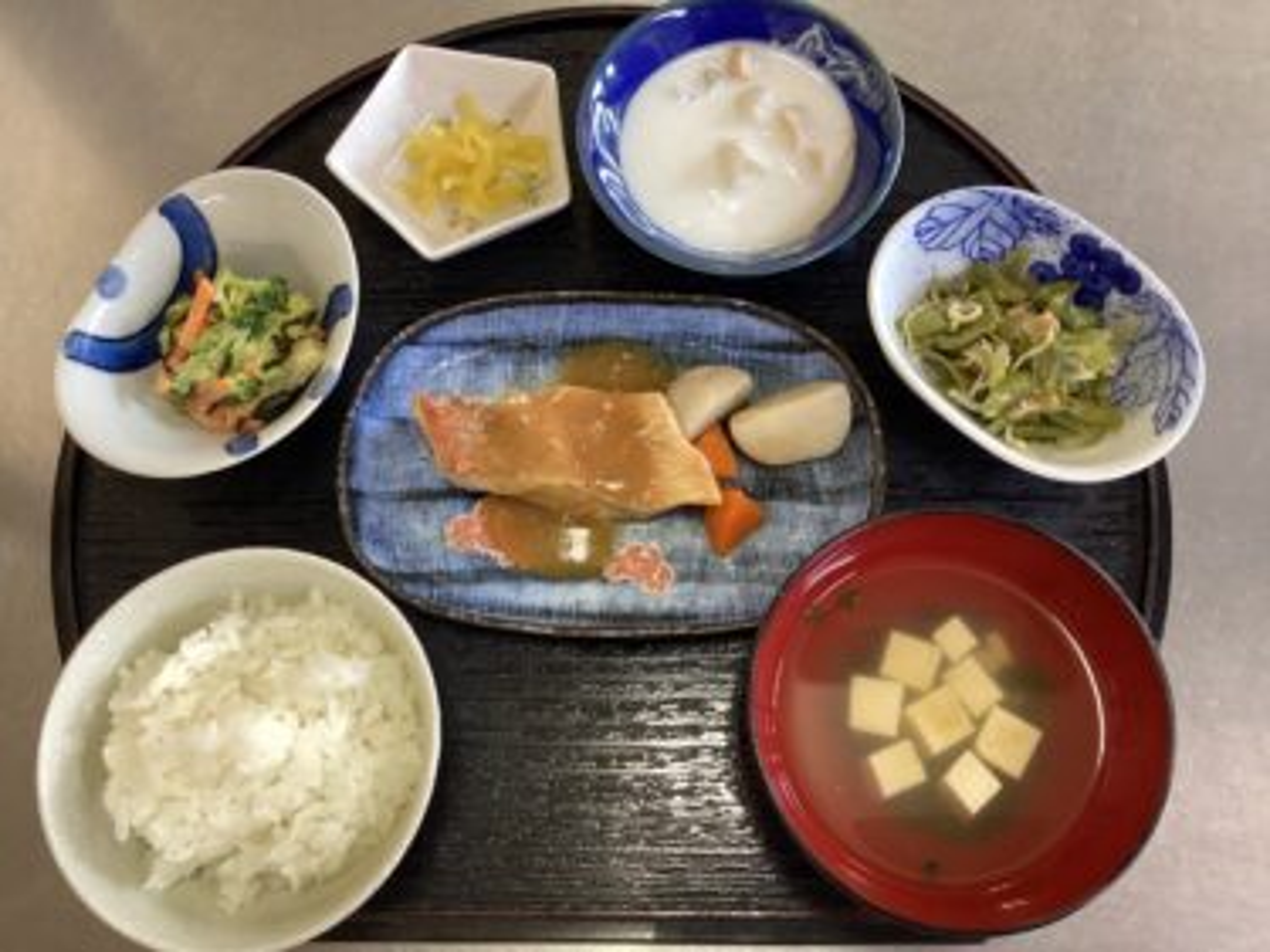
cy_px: 476
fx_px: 1137
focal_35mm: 31
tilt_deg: -72.6
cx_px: 635
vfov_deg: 45.4
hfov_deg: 58.4
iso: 320
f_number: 2.4
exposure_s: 1/40
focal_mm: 3.3
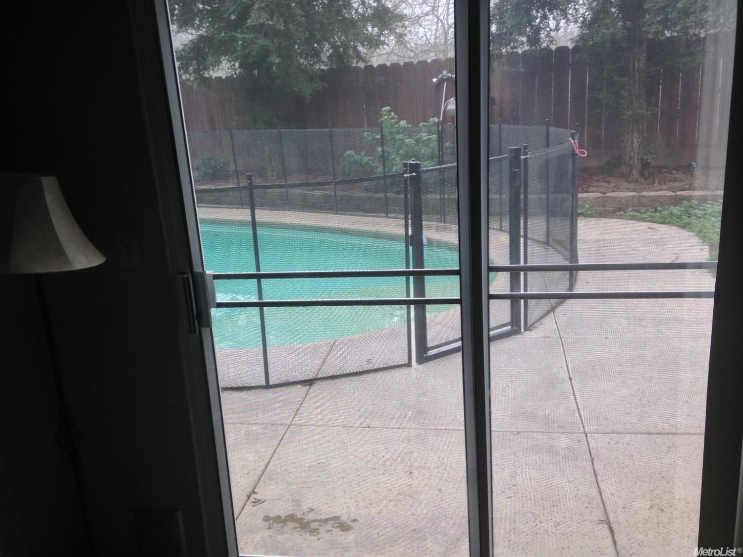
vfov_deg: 42.9
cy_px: 278
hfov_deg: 55.4
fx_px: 708
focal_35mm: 33
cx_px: 372
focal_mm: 4.12
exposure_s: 1/30
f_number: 2.4
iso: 50
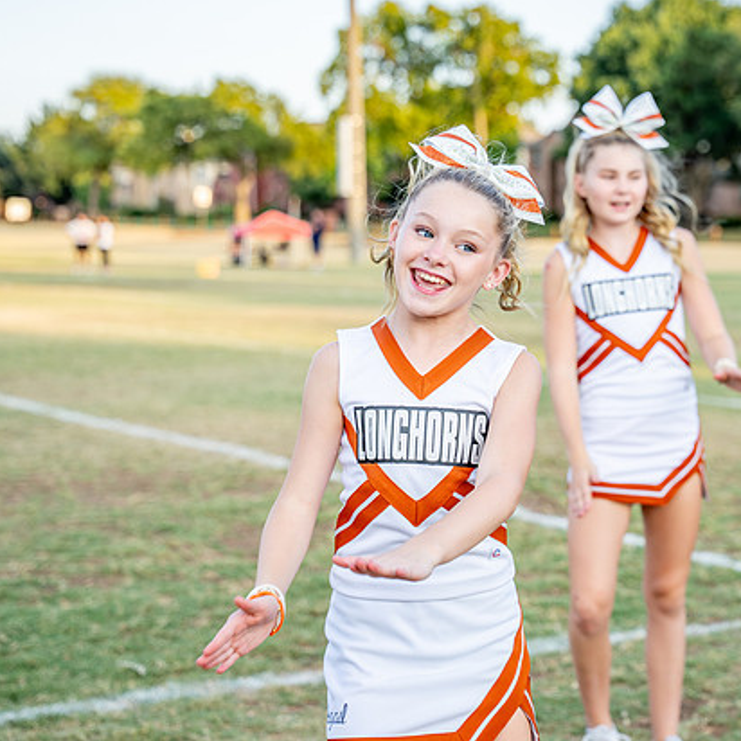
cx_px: 486
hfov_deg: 20.8
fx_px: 2010
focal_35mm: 83
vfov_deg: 20.9
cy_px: 352
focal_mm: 54.6
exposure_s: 1/800
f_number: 2.8
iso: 200
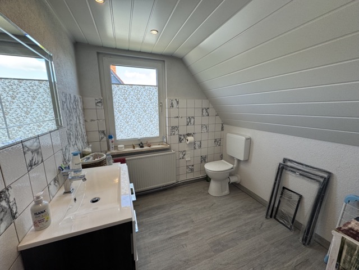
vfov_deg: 85.7
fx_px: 145
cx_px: 180
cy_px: 135
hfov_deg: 102.1
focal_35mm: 14
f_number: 2.2
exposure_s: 1/100
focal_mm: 2.22
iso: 80
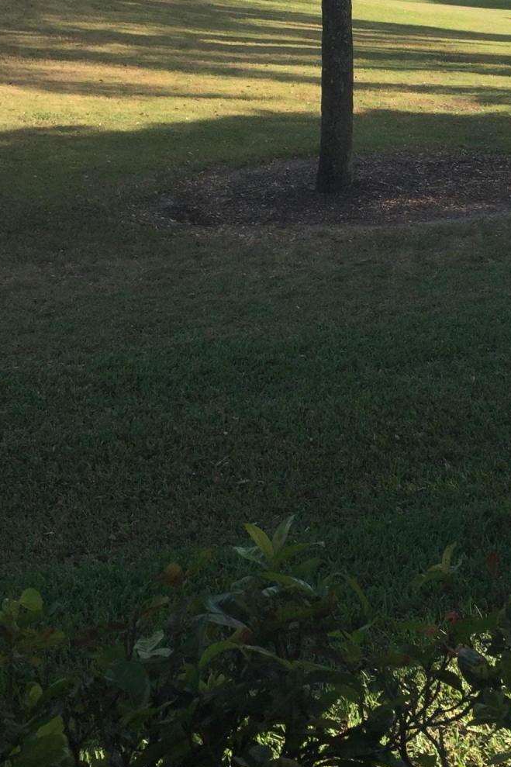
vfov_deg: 32.4
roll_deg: +2.0
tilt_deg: -10.5
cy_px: 205
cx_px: 346
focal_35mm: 61
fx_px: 1299
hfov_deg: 22.2
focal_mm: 4.15
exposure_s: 1/879
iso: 32
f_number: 2.2
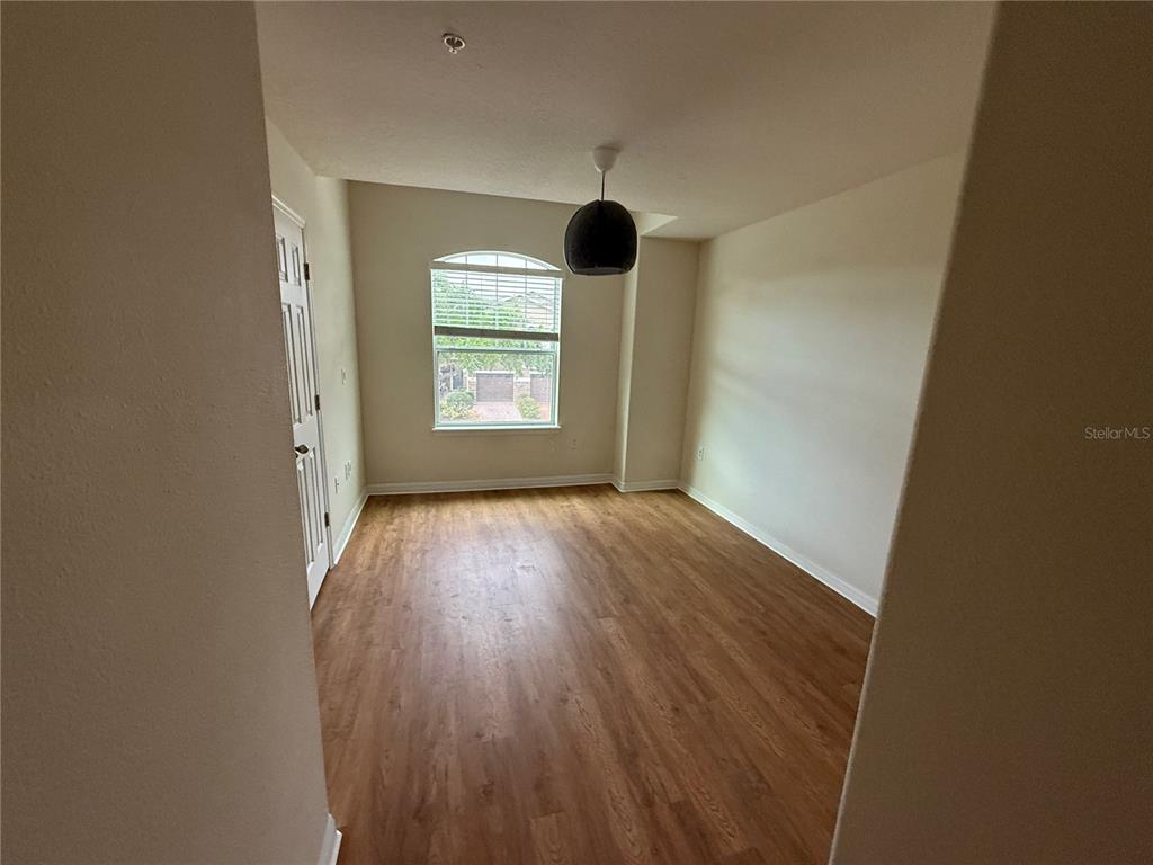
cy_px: 432
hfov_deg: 102.1
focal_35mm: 14
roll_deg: -2.8
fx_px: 466
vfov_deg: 85.7
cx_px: 576
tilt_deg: -11.4
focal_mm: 2.22
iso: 320
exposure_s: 1/99
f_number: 2.2
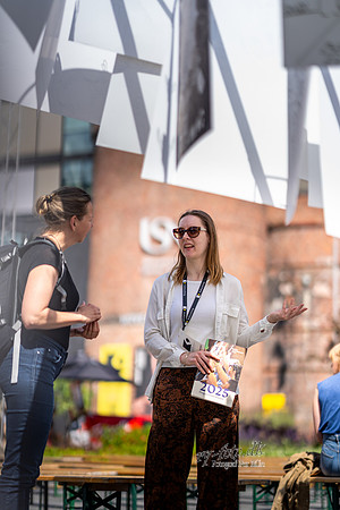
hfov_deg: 16.1
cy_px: 255
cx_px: 170
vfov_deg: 23.9
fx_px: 1204
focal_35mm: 85
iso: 64
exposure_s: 1/3200
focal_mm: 85
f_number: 1.4
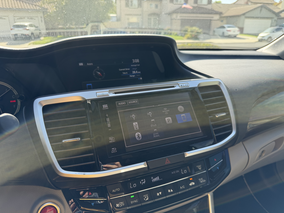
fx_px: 197
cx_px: 142
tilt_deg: -20.9
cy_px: 106
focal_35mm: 24
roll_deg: -0.2
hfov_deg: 71.6
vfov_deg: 56.8
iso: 100
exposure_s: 1/822
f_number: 1.78
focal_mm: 6.76
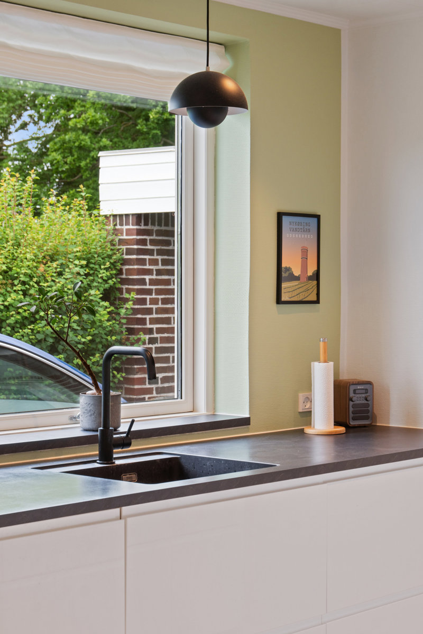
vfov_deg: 27.0
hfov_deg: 18.2
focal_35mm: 75
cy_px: 317
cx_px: 212
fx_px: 1322
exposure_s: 1/8
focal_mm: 50
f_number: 8
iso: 200
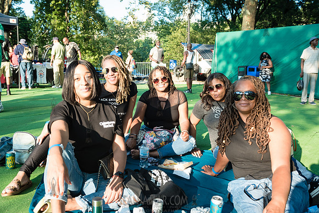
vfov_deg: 37.9
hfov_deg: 54.4
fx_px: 310
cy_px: 106
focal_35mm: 35
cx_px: 160
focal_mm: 35
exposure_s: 1/160
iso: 200
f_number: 5
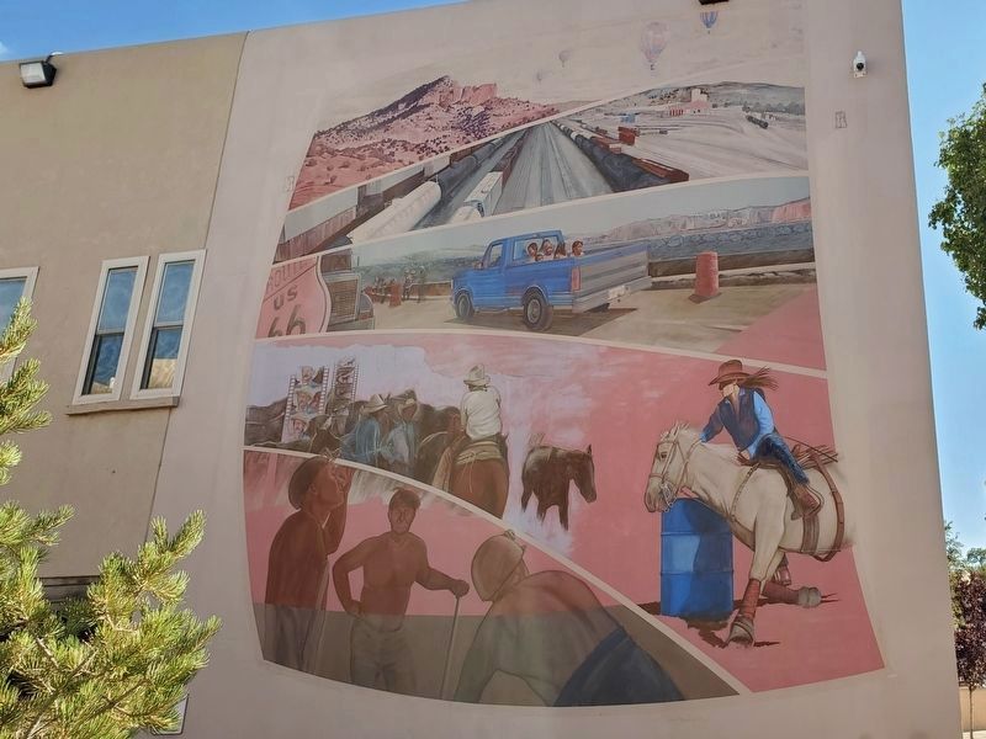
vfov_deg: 53.1
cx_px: 493
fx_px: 741
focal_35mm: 26
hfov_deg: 67.3
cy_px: 370
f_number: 2.4
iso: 50
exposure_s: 1/556
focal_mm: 4.3
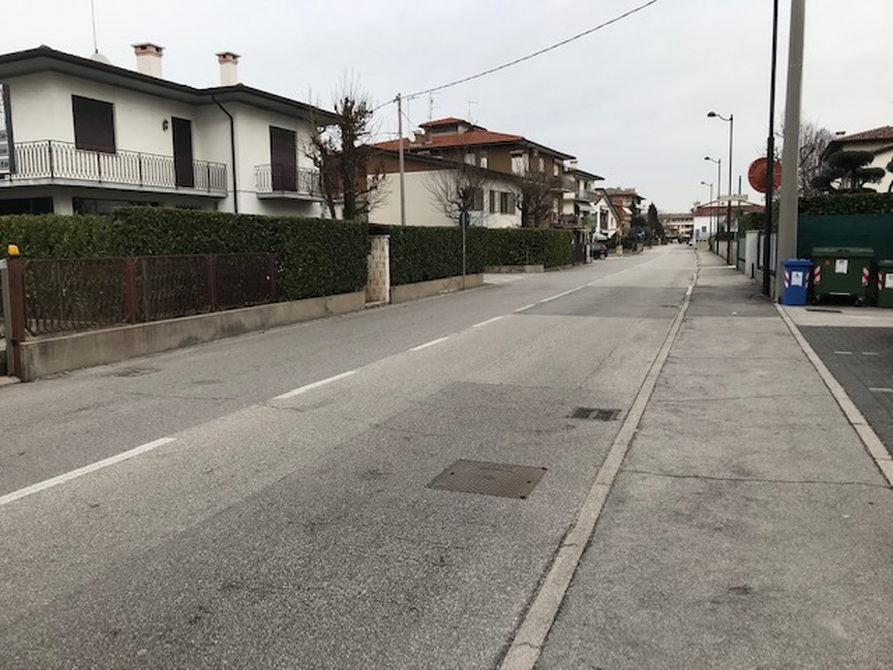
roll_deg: +0.9
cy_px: 335
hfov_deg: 63.4
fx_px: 722
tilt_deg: -8.3
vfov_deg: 49.7
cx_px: 446
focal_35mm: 28
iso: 20
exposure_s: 1/997
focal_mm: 3.99
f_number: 1.8
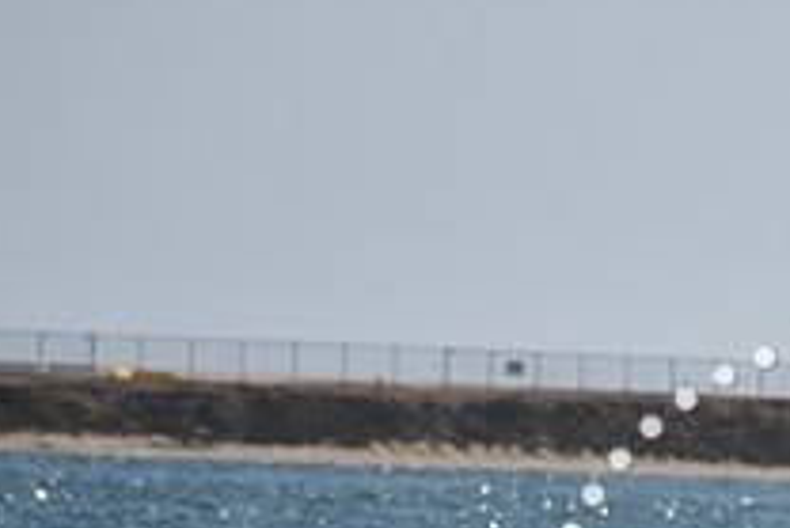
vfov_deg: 1.1
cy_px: 682
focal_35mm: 1254
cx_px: 889
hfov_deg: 1.6
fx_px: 27537
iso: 200
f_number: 7.1
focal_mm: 300
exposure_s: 1/1600
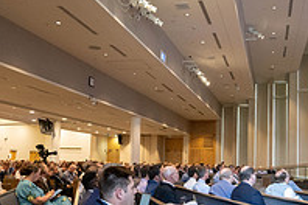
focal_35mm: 41
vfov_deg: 32.2
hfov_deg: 46.5
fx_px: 351
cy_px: 145
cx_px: 212
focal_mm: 14
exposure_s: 1/160
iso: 2500
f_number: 4
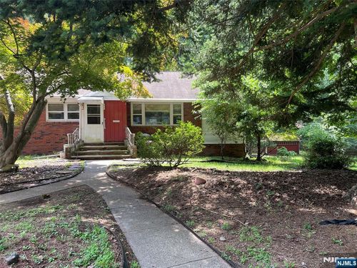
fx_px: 258
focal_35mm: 25
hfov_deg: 69.4
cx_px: 178
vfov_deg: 54.9
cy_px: 134
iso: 40
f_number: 1.6
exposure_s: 1/121
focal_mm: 5.1
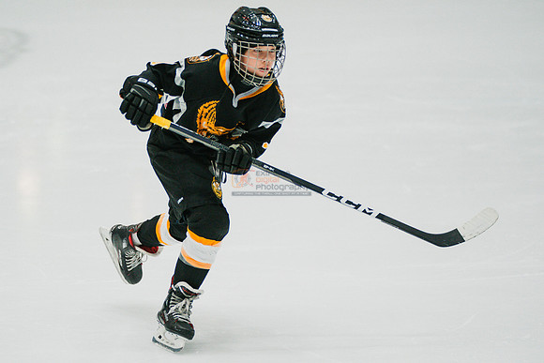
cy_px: 176
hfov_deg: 11.2
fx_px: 2771
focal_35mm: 183
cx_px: 226
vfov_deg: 7.5
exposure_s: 1/1600
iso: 3200
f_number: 3.2
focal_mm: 157
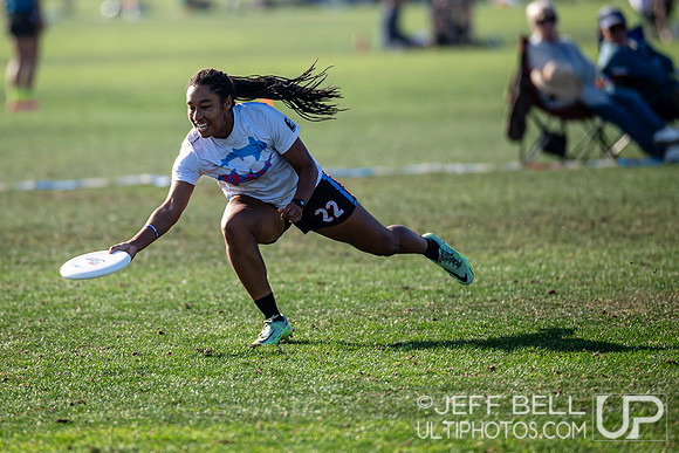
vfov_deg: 3.0
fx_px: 8610
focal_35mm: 456
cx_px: 257
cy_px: 170
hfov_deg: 4.5
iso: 250
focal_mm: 280
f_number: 3.2
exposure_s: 1/2500
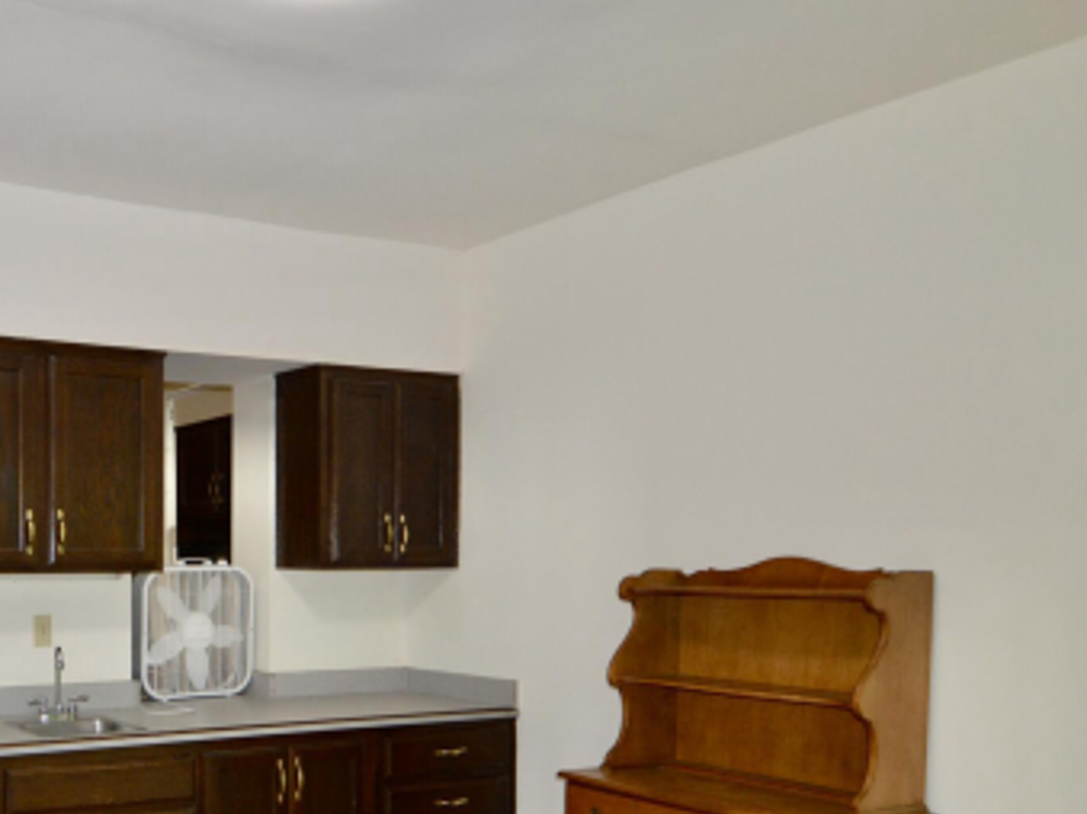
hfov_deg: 49.7
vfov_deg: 42.8
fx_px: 1004
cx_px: 83
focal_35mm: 32
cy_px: 609
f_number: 3.5
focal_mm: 10
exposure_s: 1/60
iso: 450
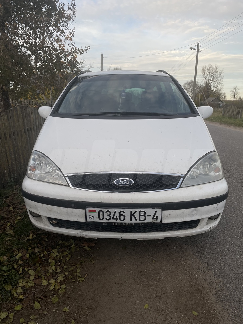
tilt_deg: -12.2
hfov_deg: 53.1
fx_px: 243
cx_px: 122
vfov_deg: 67.3
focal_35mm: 26
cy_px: 162
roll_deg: +0.4
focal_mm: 4.2
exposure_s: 1/903
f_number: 1.6
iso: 32
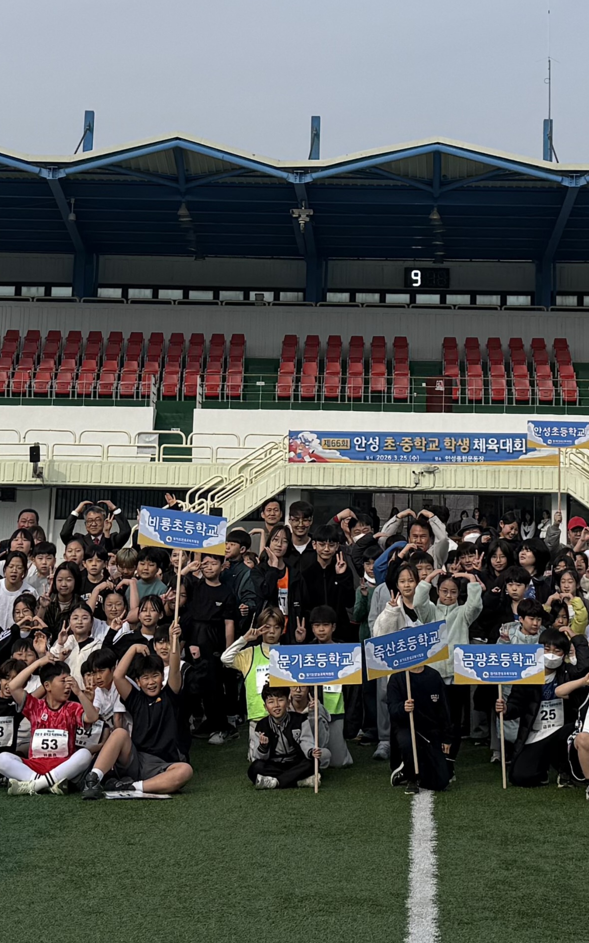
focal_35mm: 34
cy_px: 471
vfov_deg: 56.7
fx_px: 873
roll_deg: -1.5
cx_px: 413
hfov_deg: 36.7
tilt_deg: +11.5
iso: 80
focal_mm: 6.76
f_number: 1.78
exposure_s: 1/10000
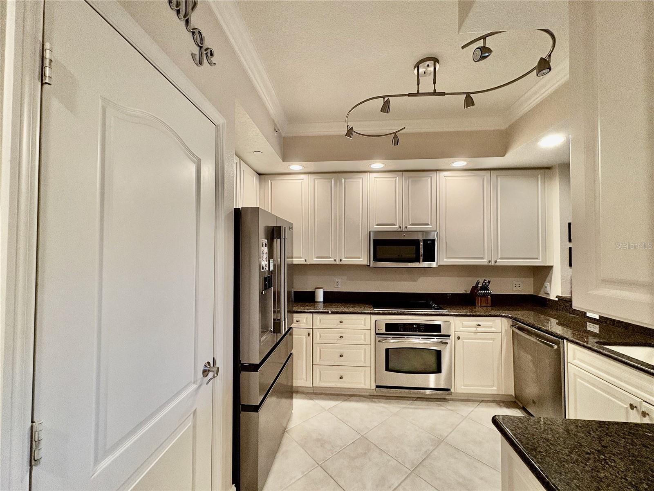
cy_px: 246
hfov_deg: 102.1
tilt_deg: +1.4
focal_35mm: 14
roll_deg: +0.0
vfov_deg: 85.7
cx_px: 327
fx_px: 265
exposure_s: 1/120
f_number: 2.2
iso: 200
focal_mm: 2.22
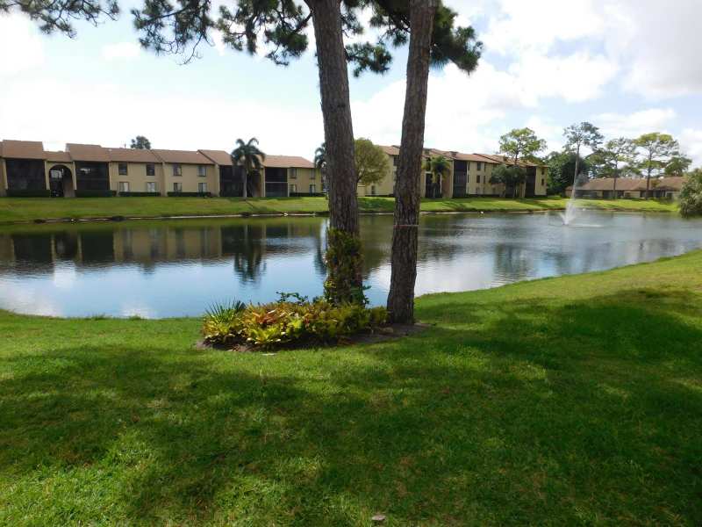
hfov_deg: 73.9
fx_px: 466
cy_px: 264
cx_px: 351
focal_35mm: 23
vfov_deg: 58.9
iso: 125
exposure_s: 1/1250
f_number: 3
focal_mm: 4
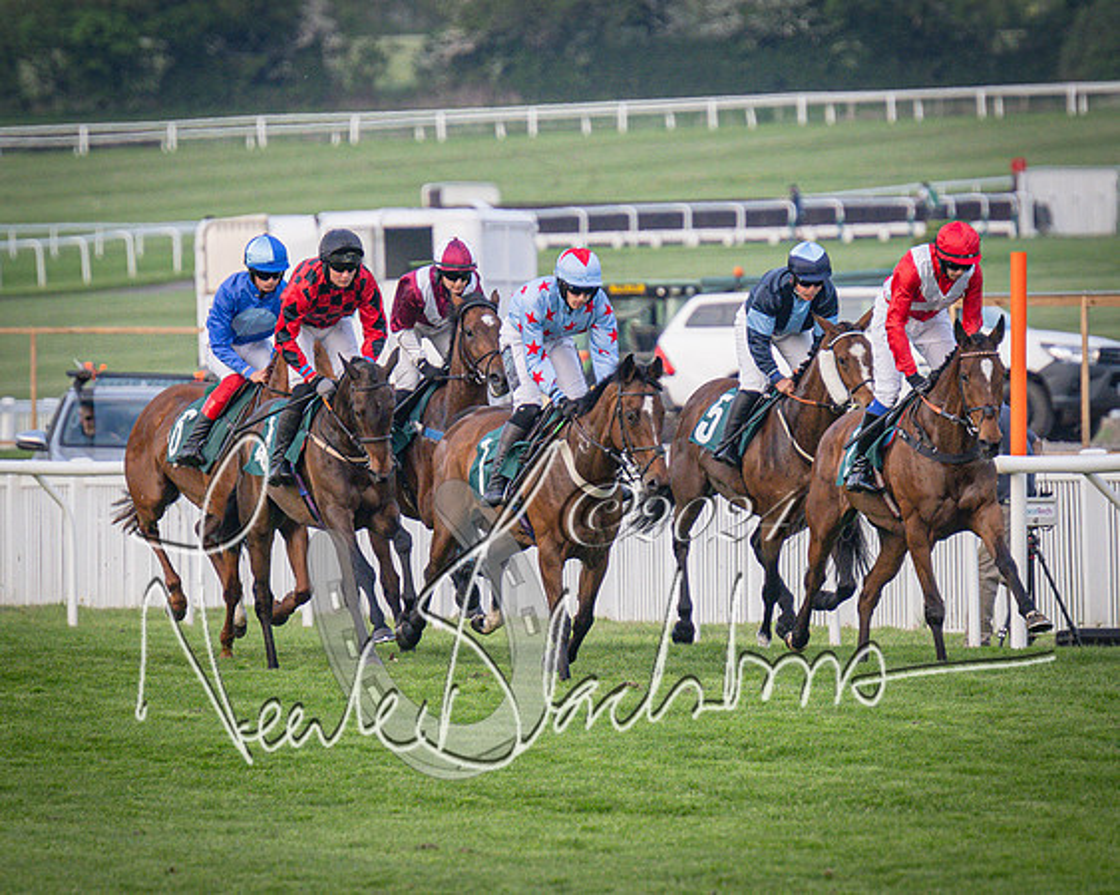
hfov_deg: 3.1
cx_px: 596
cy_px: 547
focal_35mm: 626
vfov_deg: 2.5
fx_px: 20731
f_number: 4
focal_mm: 240
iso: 800
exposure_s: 1/2000
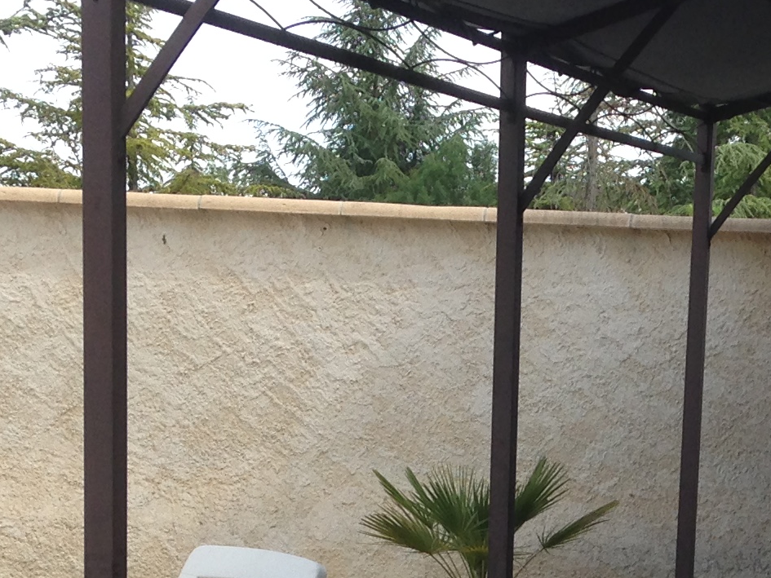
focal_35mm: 114
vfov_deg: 12.6
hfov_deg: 17.0
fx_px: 2539
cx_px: 704
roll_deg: +0.4
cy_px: 719
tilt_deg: -10.2
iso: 50
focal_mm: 4.12
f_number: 2.4
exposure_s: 1/516
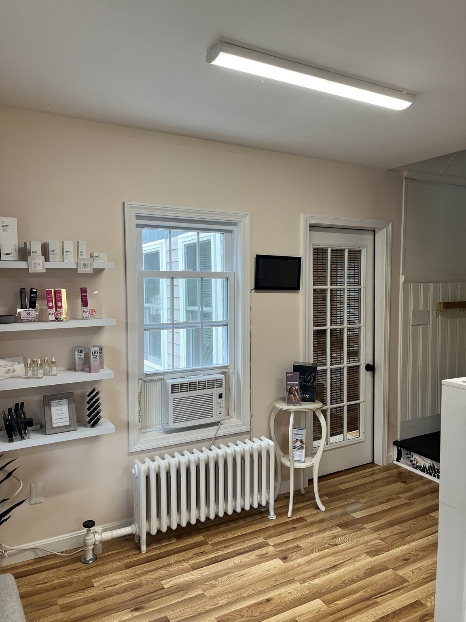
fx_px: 467
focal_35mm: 26
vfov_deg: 67.3
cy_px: 311
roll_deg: +1.7
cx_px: 233
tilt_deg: -4.1
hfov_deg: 53.1
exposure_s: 1/120
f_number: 1.6
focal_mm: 5.1
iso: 100
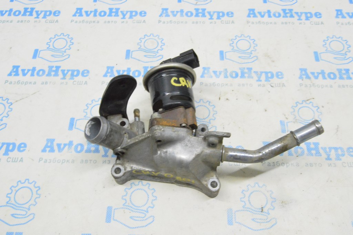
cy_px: 118
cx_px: 176
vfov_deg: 39.9
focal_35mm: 33
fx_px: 323
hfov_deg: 57.3
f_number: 20
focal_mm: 22
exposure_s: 1/15
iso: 6400
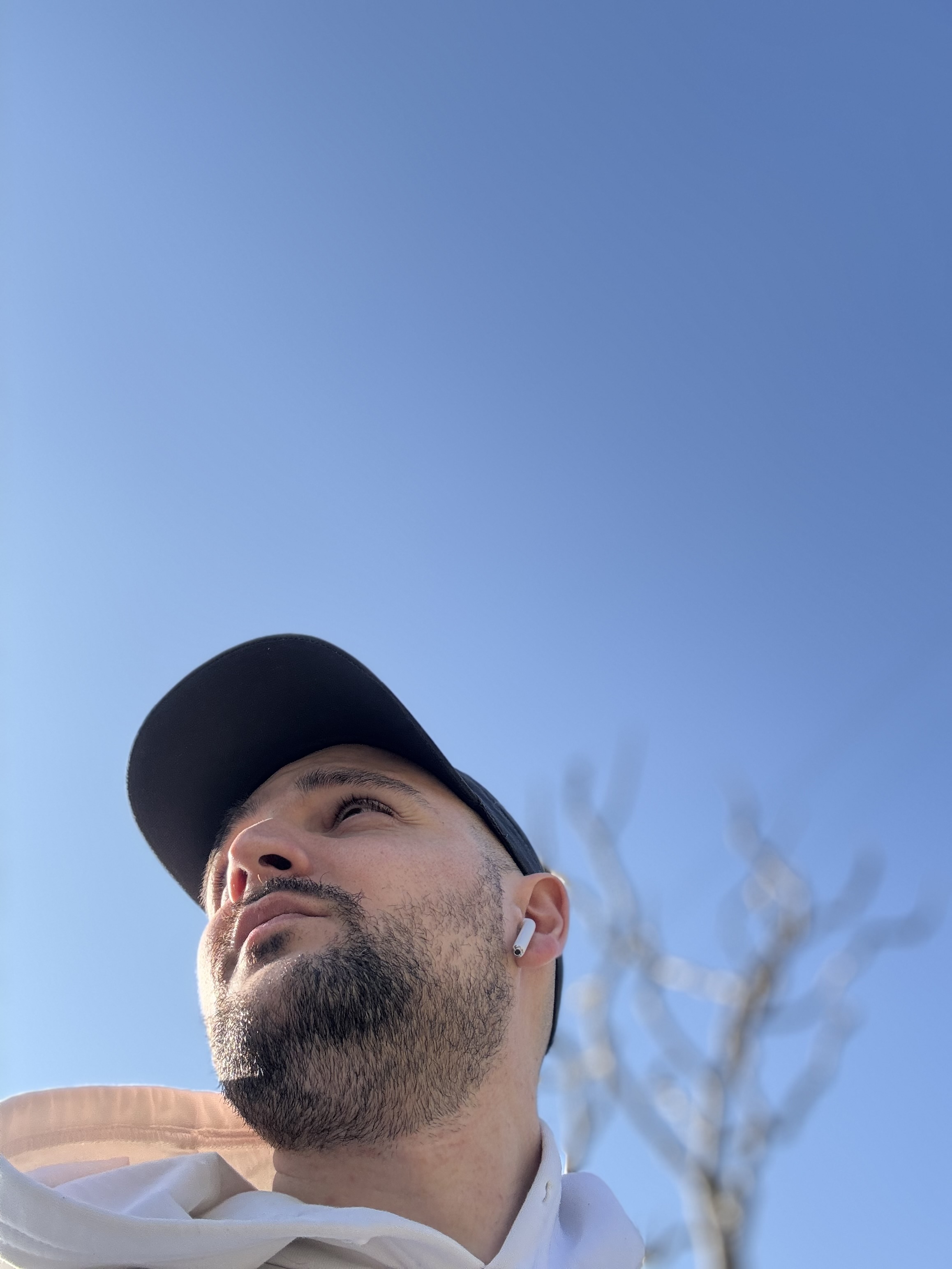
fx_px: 1100
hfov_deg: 46.8
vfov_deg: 60.0
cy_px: 634
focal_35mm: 30
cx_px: 476
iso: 25
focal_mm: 2.69
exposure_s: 1/675
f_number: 1.9
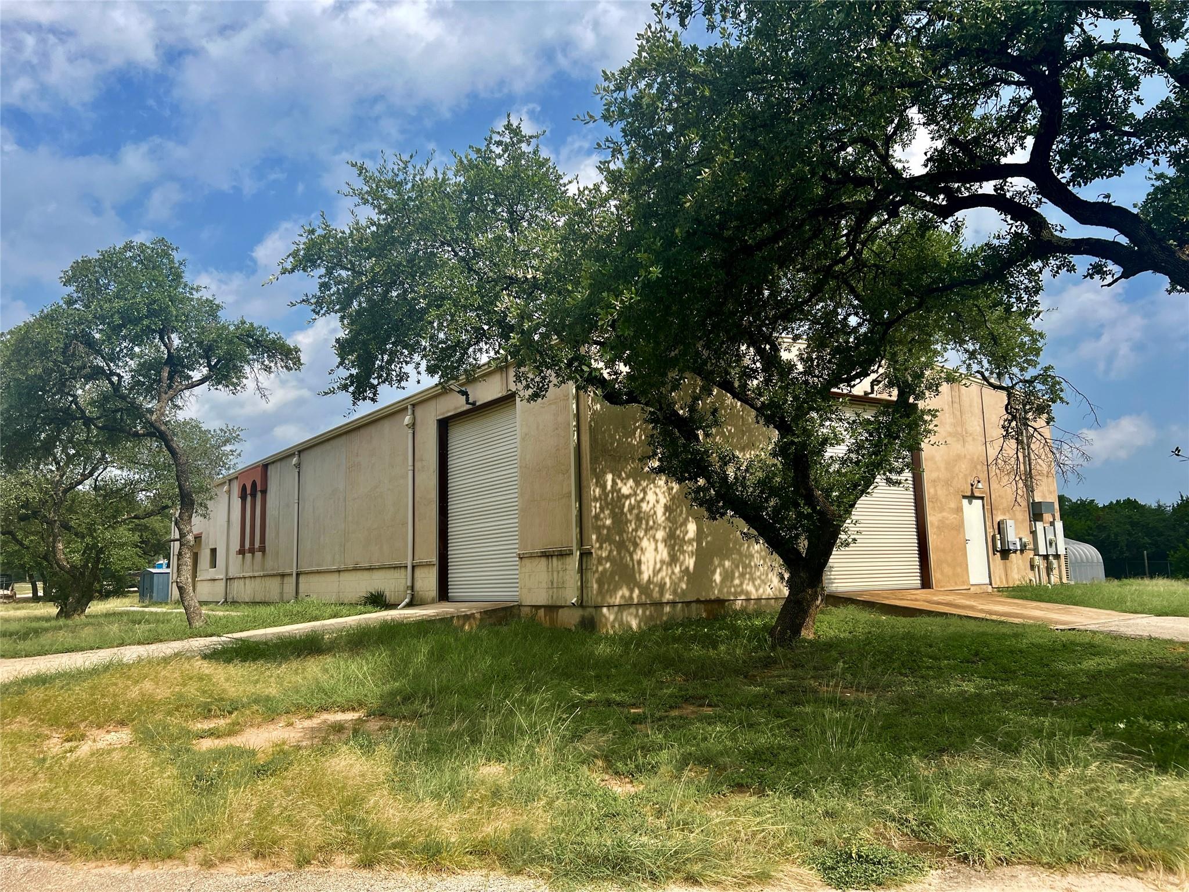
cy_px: 446
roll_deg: +1.7
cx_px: 594
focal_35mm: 26
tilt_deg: +7.9
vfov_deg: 53.1
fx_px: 893
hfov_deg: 67.3
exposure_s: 1/3571
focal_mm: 5.7
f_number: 1.5
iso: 50
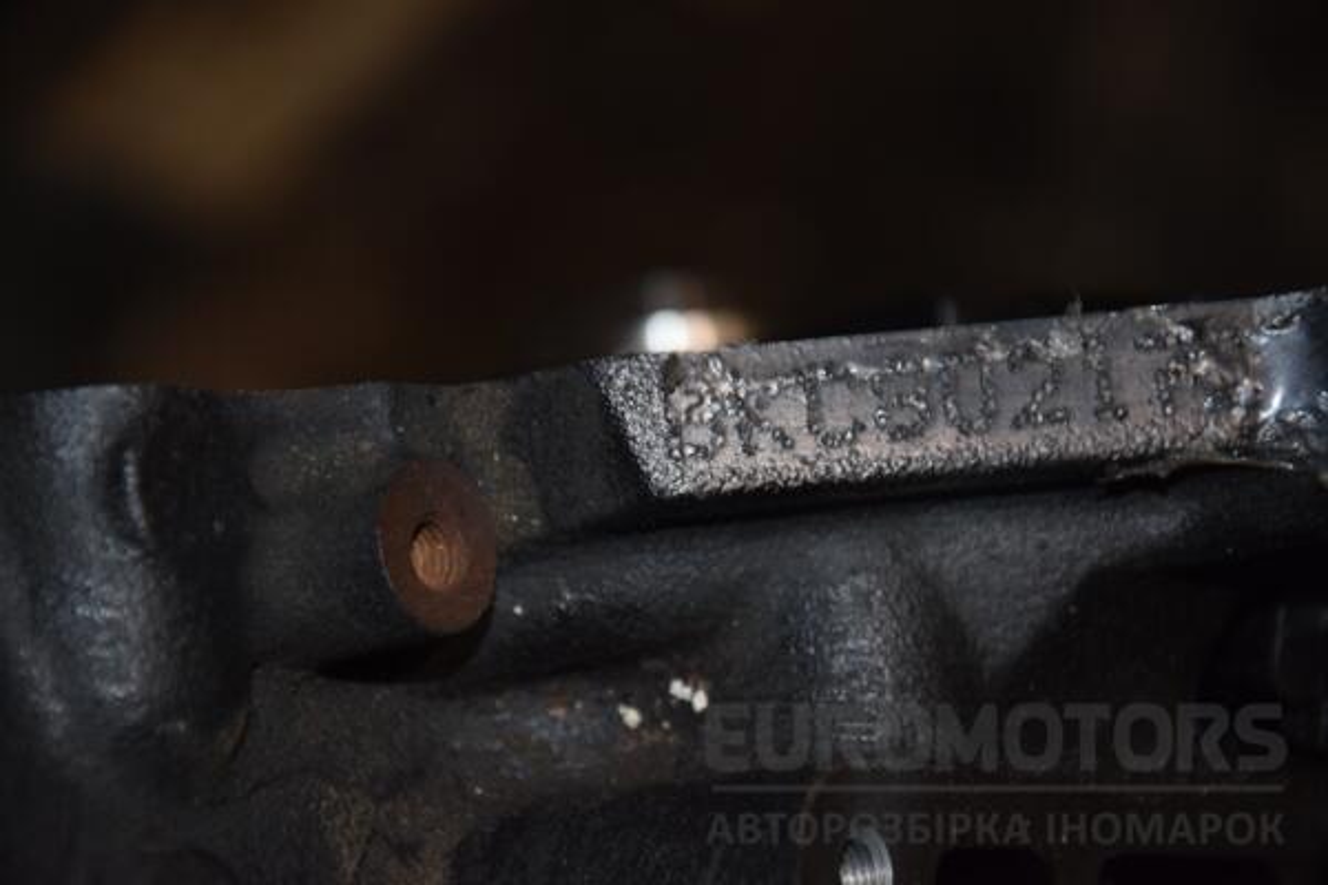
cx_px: 664
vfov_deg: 8.7
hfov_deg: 13.0
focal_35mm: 158
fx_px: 5810
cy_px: 442
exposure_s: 1/60
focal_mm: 105
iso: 800
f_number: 5.6
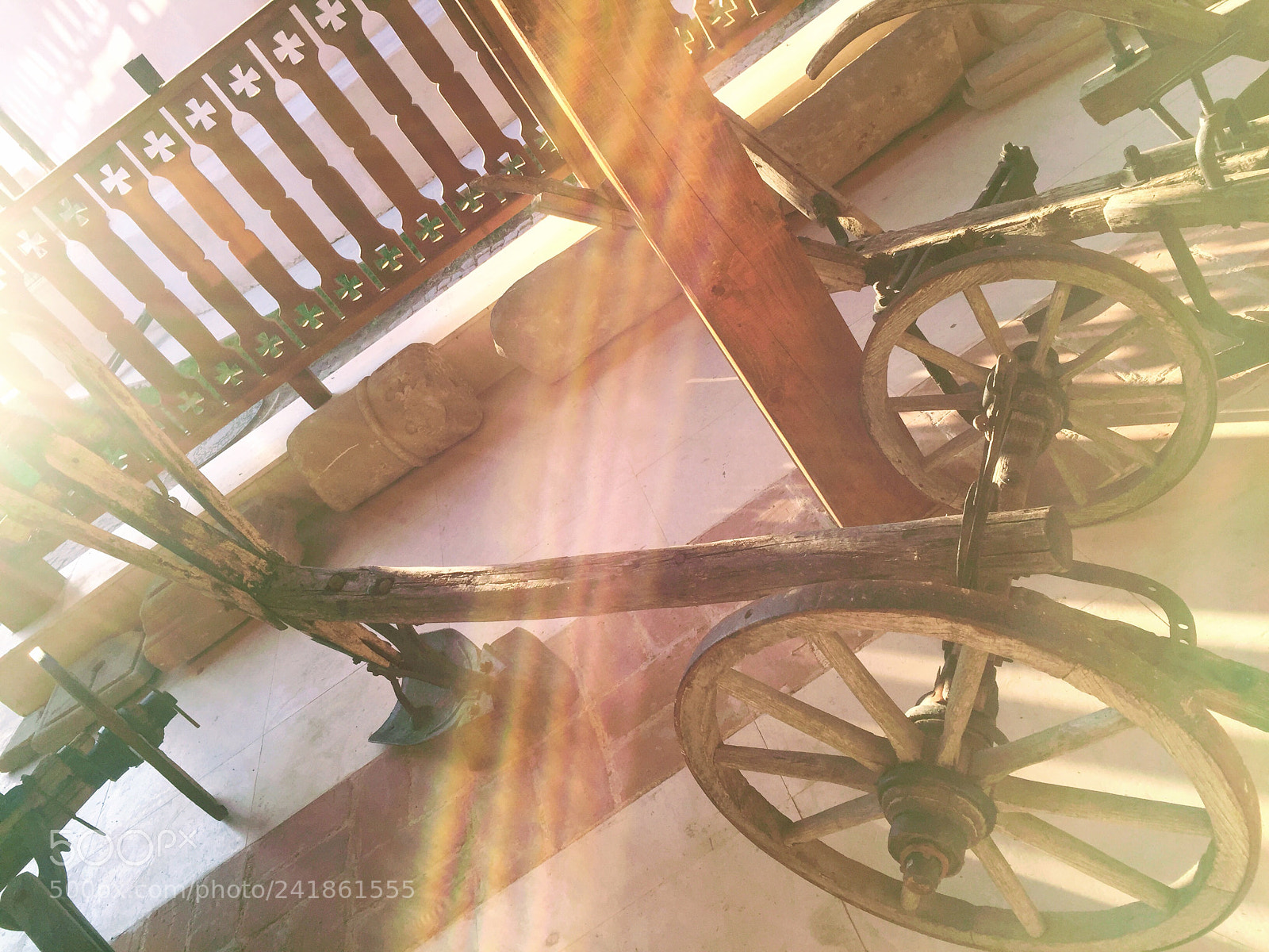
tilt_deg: -28.2
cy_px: 476
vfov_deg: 48.2
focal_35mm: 29
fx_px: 1063
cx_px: 634
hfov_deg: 61.7
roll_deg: +38.1
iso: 32
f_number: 2.2
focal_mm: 4.15
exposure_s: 1/319
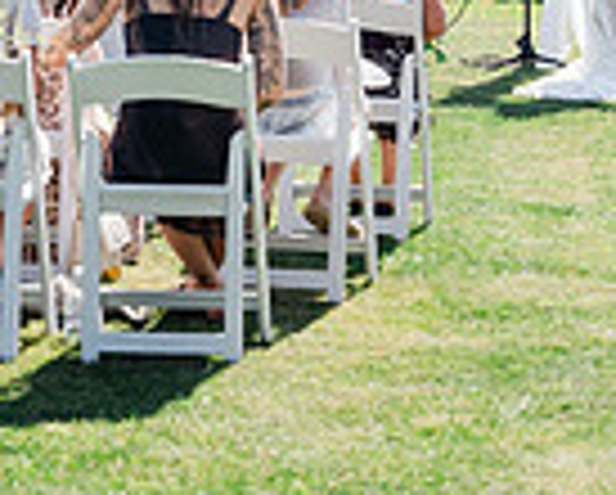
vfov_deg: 7.8
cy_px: 92
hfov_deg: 9.6
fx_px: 3615
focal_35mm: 198
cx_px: 679
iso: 125
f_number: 4
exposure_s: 1/640
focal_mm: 50
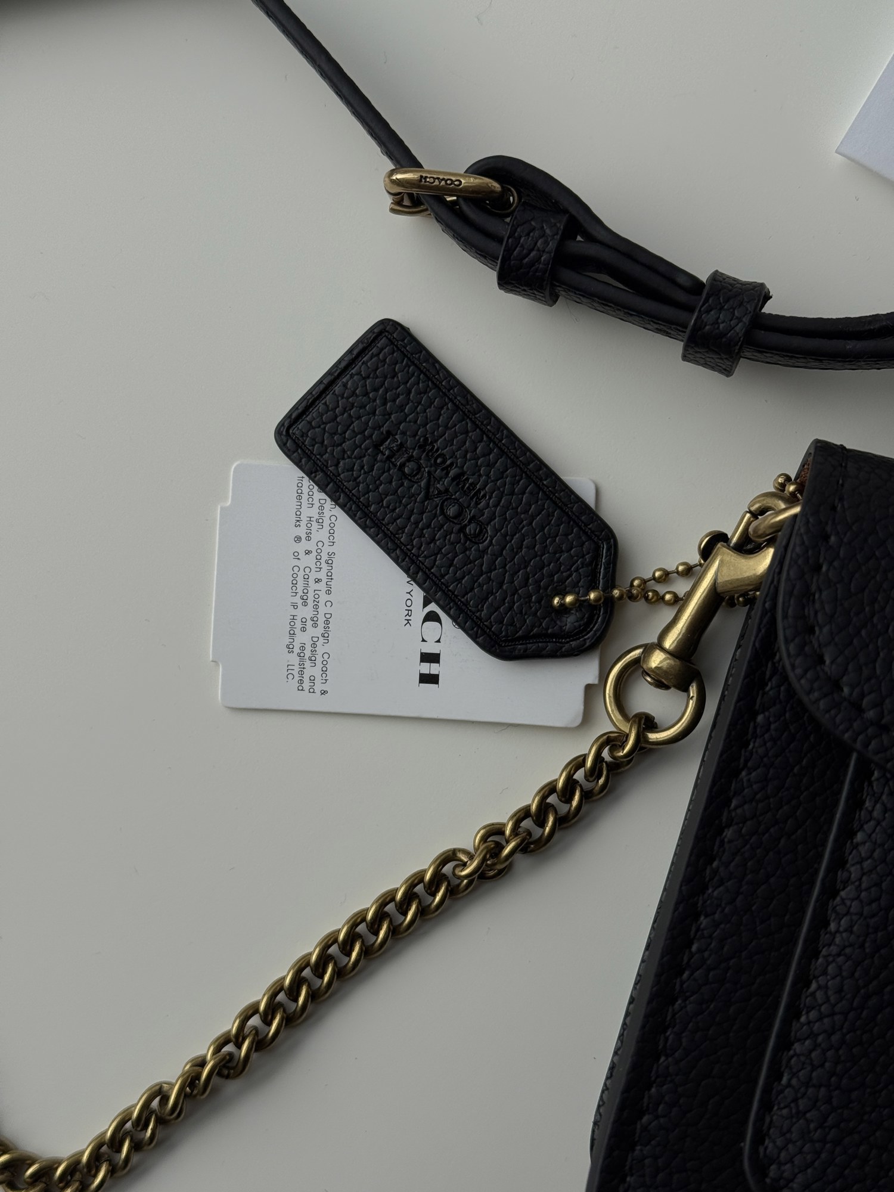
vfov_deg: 39.7
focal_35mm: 48
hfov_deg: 30.3
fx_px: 1653
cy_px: 596
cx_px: 447
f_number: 1.78
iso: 64
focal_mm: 6.76
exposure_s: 1/1167
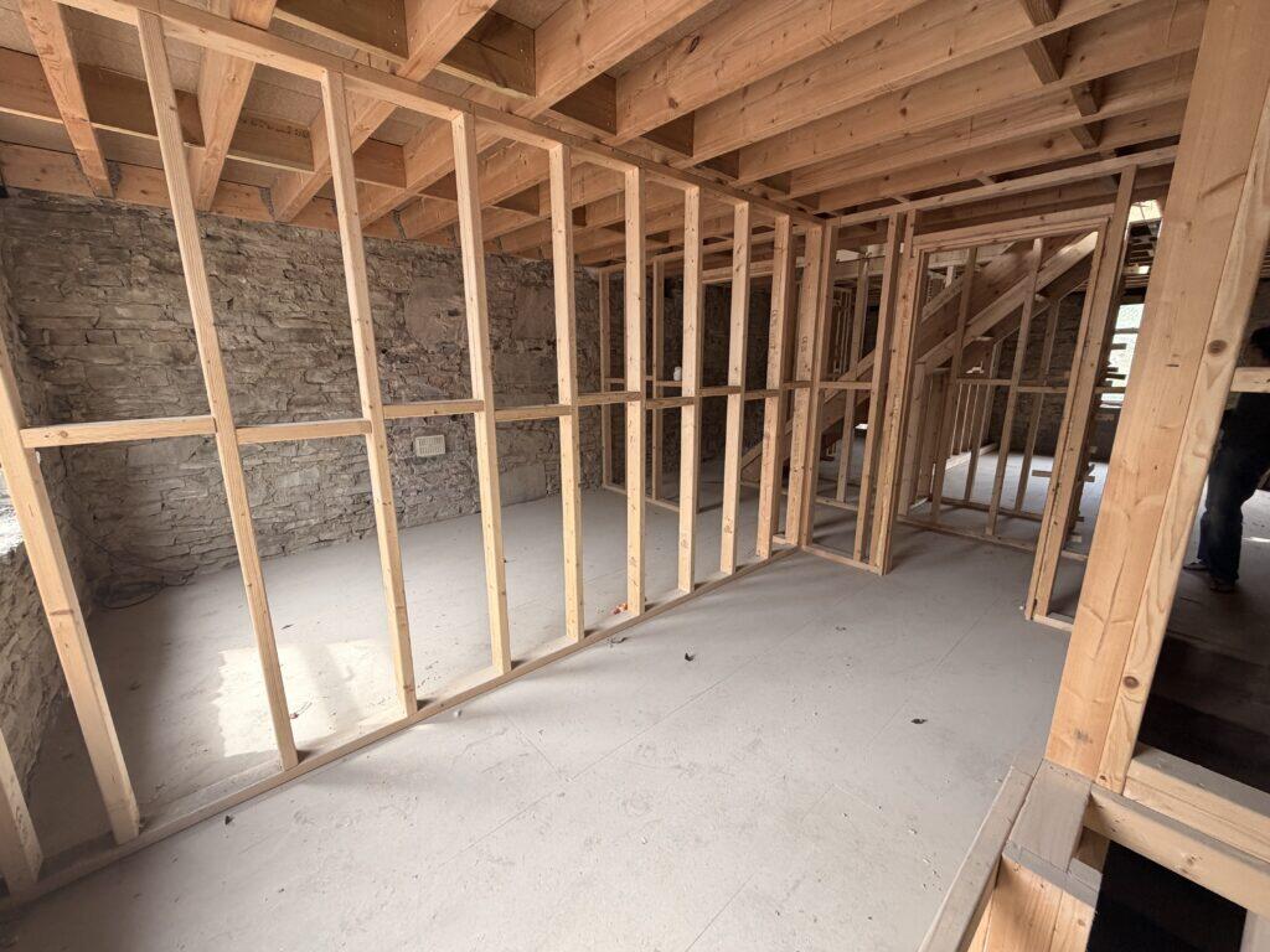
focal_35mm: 14
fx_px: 514
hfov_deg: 102.1
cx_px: 635
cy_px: 476
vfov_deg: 85.7
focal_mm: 2.22
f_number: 2.2
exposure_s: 1/121
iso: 200
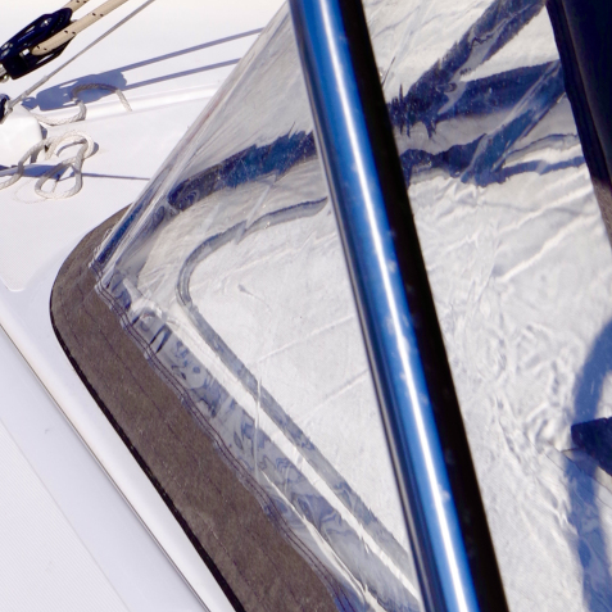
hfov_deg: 14.5
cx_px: -88
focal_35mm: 117
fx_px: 2340
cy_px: -476
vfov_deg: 13.4
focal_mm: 30
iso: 200
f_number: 13
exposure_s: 1/400
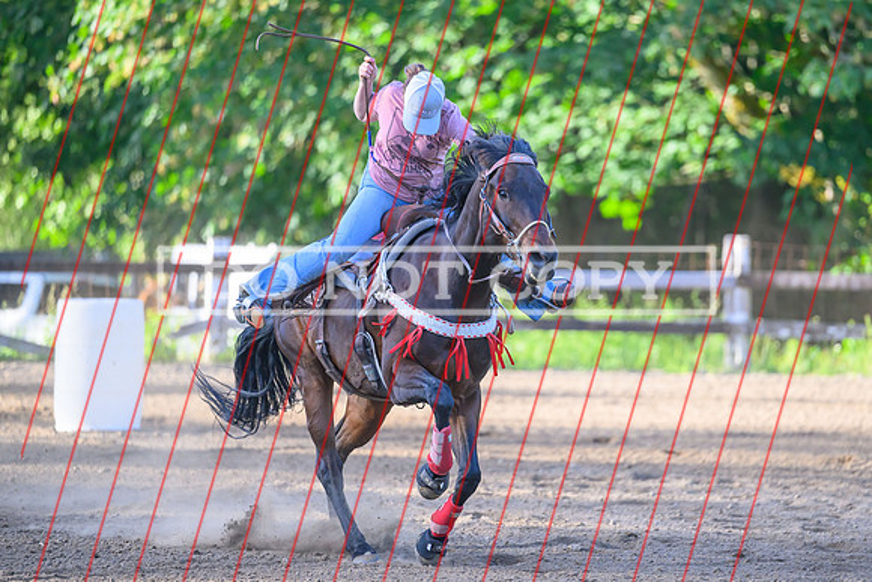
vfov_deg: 5.8
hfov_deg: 8.7
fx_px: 5761
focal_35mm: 238
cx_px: 473
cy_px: 275
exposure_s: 1/2500
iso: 1400
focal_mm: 200
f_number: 2.8
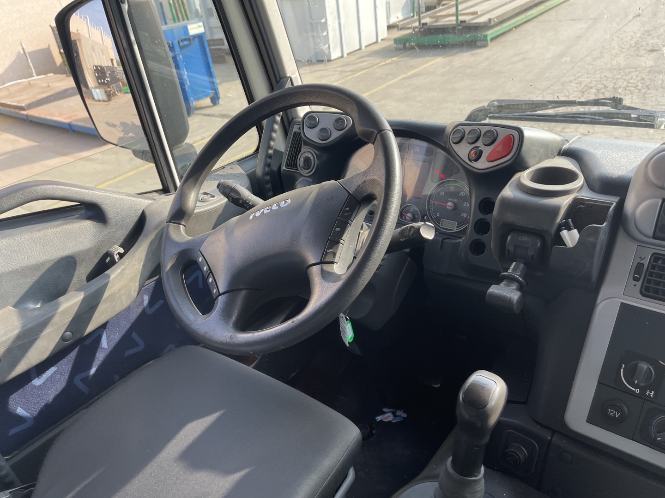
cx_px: 332
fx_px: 480
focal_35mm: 25
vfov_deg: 54.9
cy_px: 249
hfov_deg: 69.4
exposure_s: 1/335
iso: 32
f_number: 1.6
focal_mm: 5.1
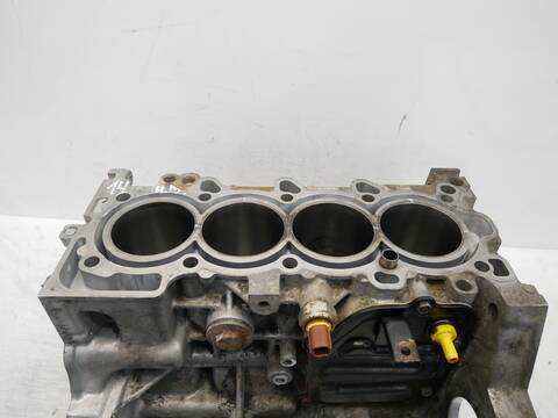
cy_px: 209
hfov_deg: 71.6
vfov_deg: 56.8
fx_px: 387
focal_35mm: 24
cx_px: 279
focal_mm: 12
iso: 500
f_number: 3.5
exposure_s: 1/60
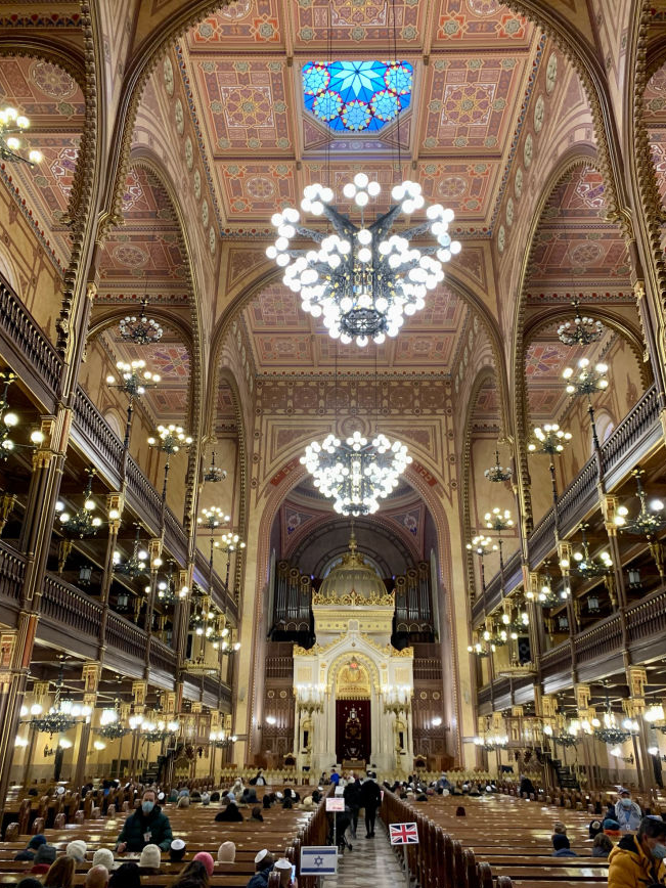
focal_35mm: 27
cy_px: 453
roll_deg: -1.0
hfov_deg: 51.4
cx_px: 330
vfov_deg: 65.3
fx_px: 693
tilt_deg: +23.6
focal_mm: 4.25
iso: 250
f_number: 1.8
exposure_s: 1/33
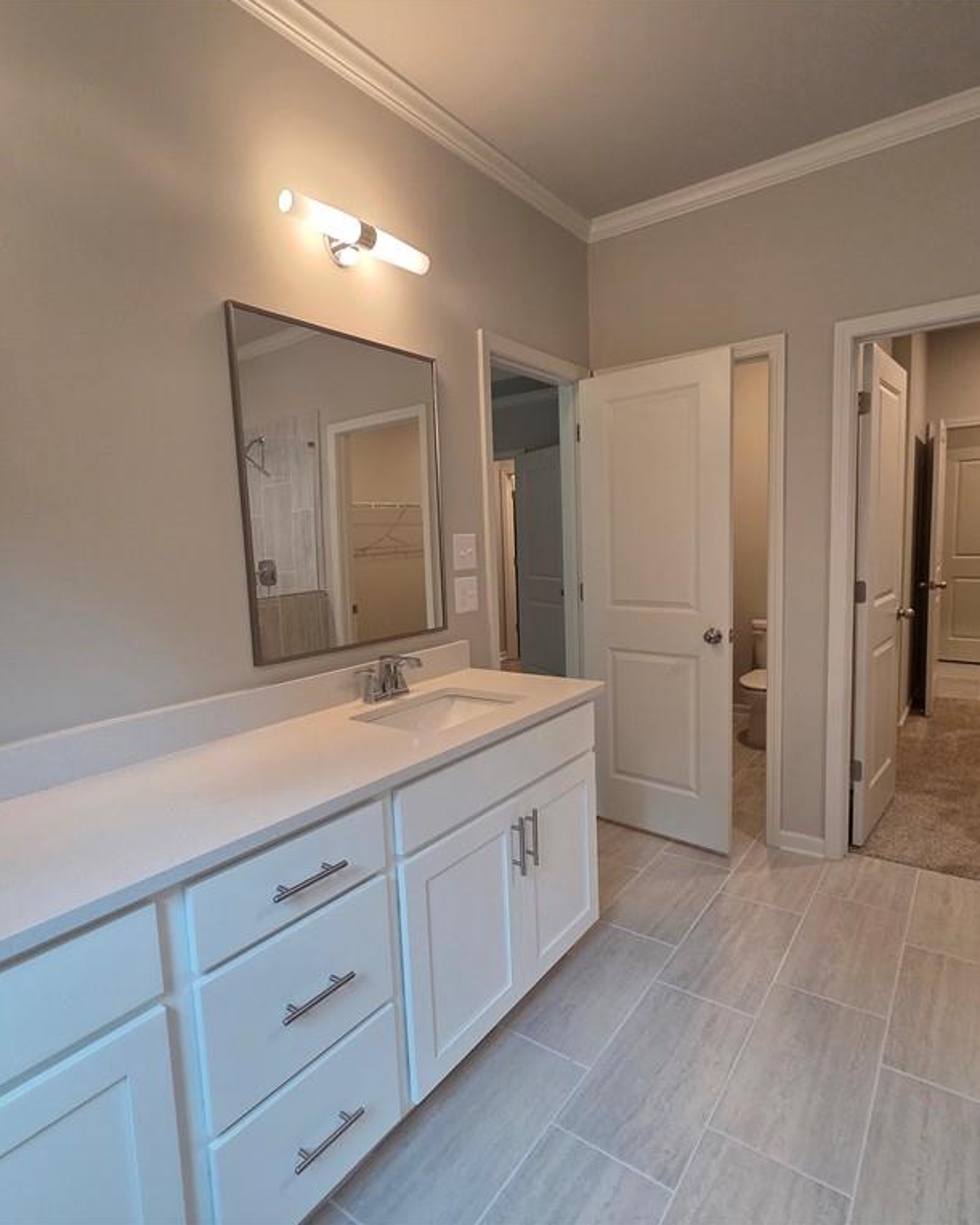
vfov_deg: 89.6
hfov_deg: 76.9
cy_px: 611
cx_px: 510
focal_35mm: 17
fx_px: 616
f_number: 2.2
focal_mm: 2.2
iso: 320
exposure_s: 1/120
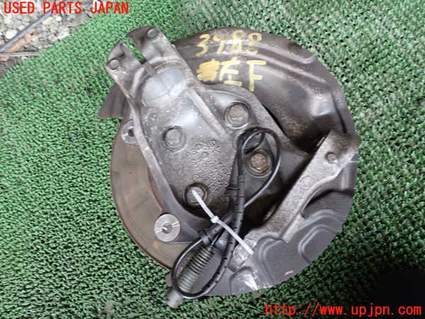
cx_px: 212
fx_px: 368
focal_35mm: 30
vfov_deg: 46.8
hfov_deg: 60.0
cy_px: 160
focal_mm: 5.4
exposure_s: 1/30
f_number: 2.3
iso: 400
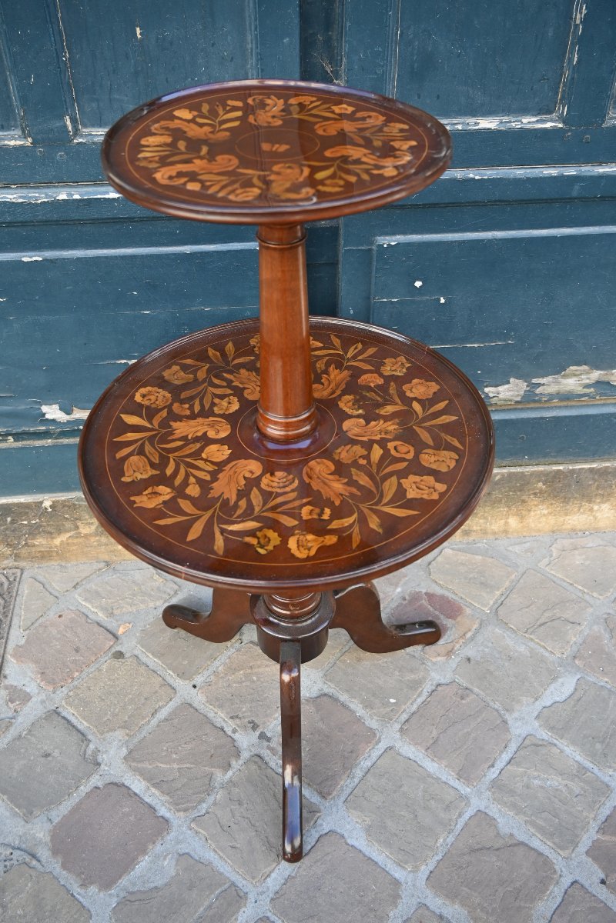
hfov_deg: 41.7
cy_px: 462
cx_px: 308
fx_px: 808
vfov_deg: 59.5
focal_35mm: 32
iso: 400
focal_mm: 21
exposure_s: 1/250
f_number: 4
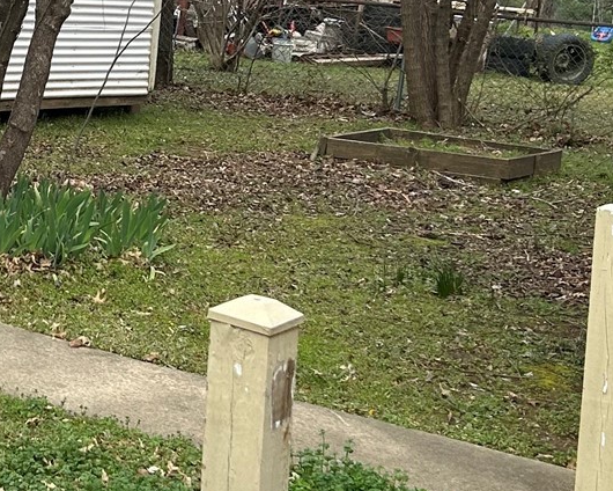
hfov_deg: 19.3
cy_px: 81
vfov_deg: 16.6
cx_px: -170
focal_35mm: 92
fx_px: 1669
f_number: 1.5
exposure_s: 1/281
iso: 40
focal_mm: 5.7
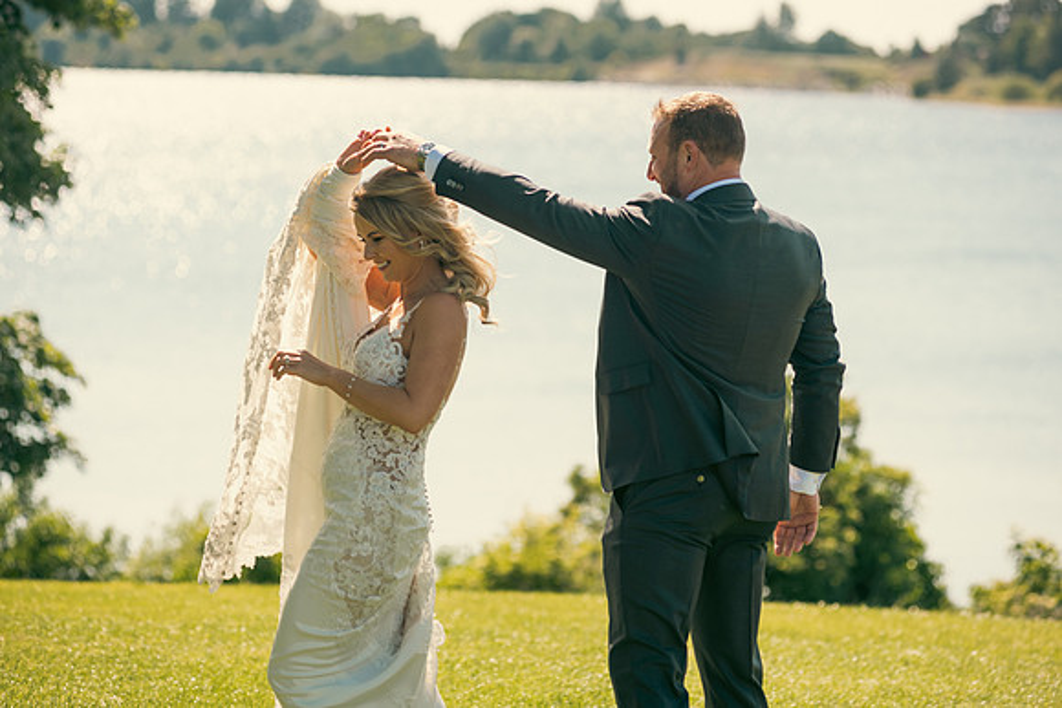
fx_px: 4278
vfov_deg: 9.5
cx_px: 531
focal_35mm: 145
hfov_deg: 14.2
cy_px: 354
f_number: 3.5
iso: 100
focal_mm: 145
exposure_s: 1/400
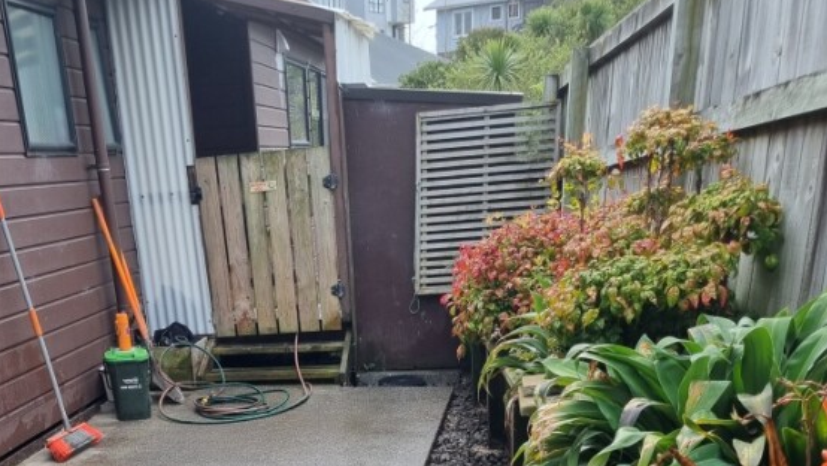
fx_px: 1009
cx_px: 328
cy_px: 638
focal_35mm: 46
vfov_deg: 22.6
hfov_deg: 44.3
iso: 50
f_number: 1.8
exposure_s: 1/594
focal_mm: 5.4
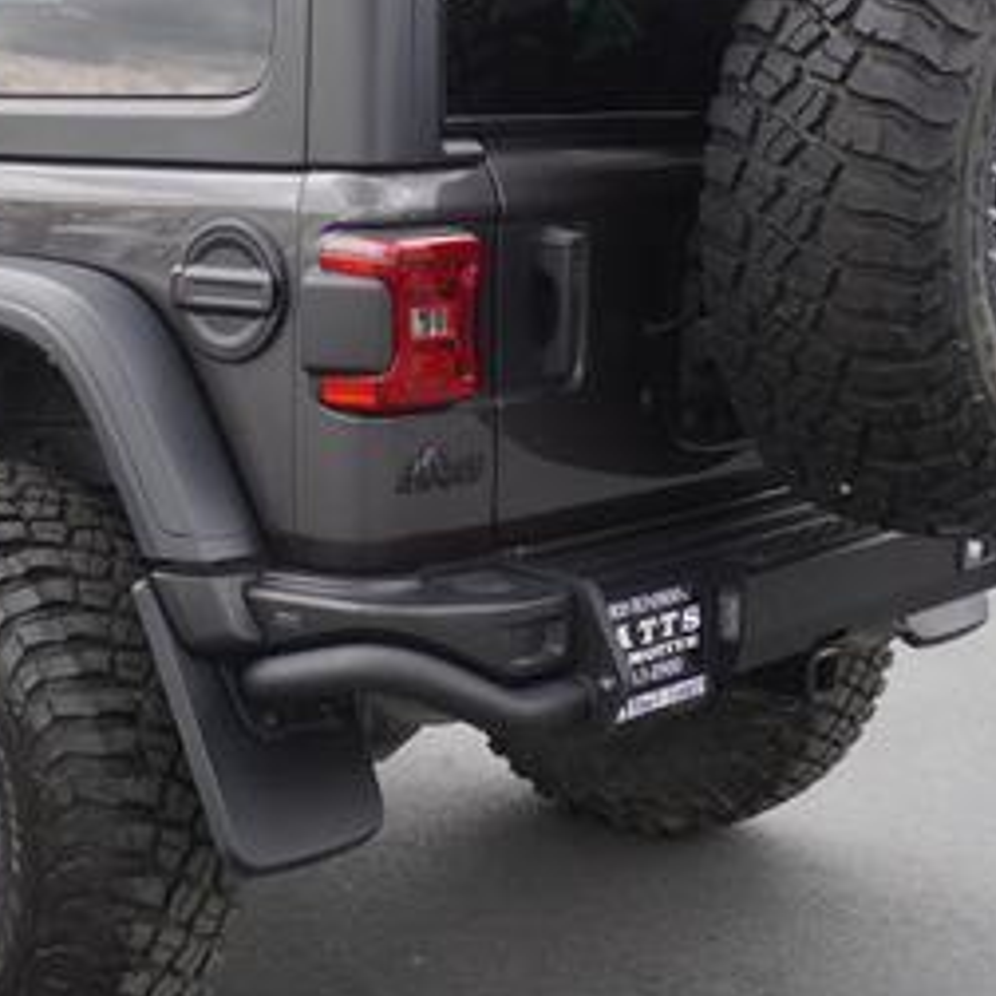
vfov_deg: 25.3
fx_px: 2216
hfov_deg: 24.5
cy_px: 427
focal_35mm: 68
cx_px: 67
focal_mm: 21
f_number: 5.6
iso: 100
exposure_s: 1/100
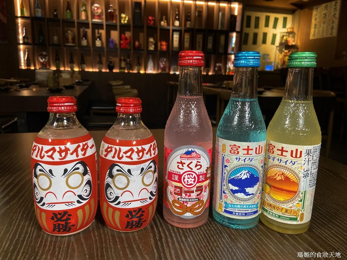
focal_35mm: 26
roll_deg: -1.1
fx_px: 261
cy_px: 130
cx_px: 174
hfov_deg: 67.3
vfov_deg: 53.1
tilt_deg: -12.3
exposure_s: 1/60
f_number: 1.8
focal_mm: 4.25
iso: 160
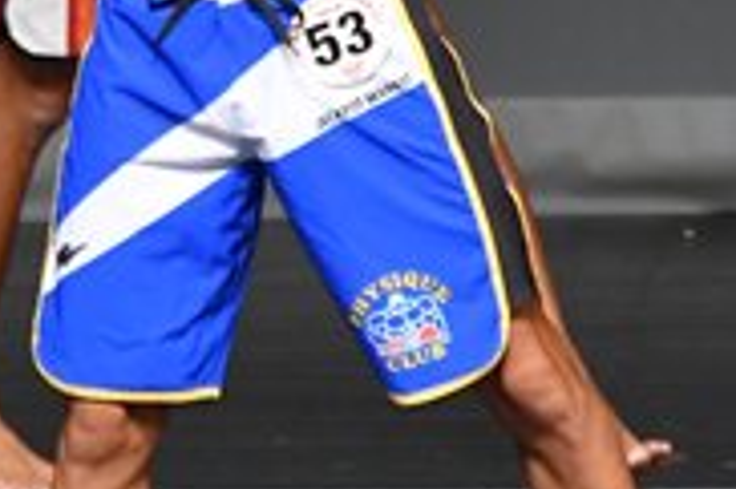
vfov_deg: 1.0
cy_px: 69
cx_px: 338
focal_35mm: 1338
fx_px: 27329
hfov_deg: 1.5
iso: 2500
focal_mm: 210
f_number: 5.6
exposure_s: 1/400
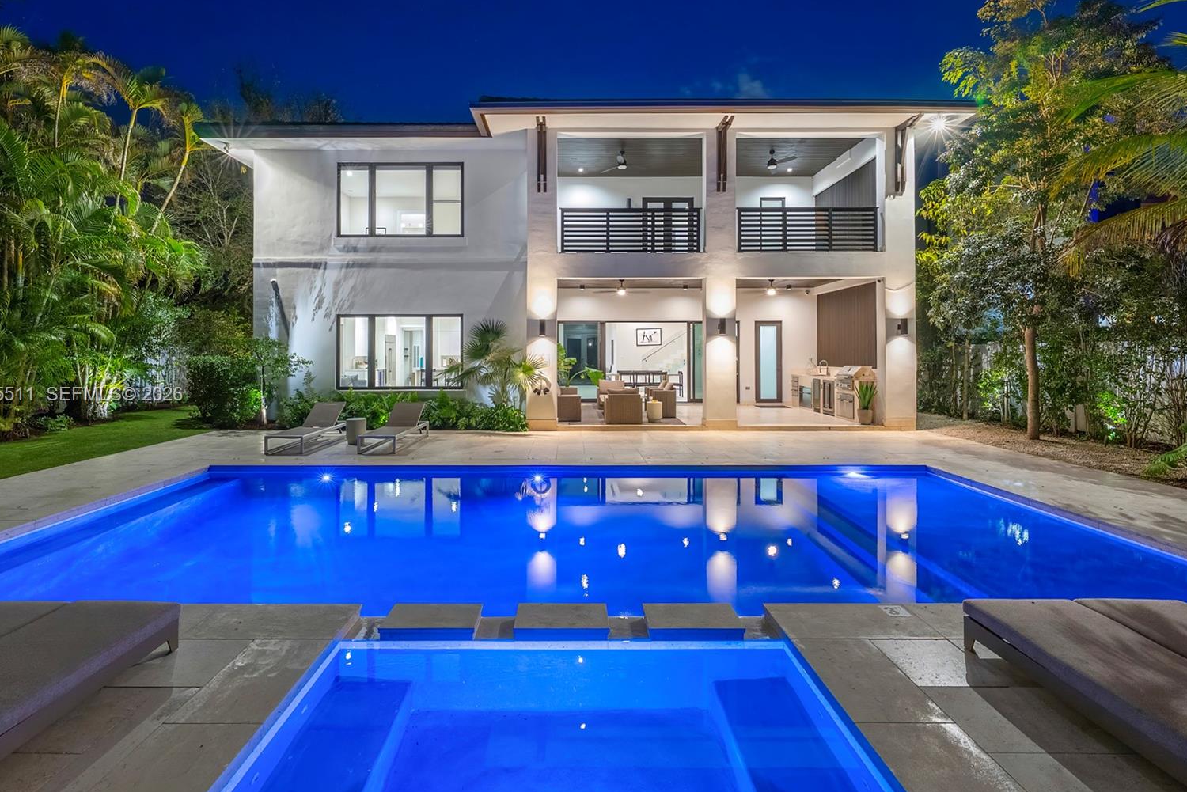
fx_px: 528
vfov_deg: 73.8
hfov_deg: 96.7
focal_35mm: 16
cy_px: 396
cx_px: 570
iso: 320
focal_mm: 15
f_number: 8
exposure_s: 1/2
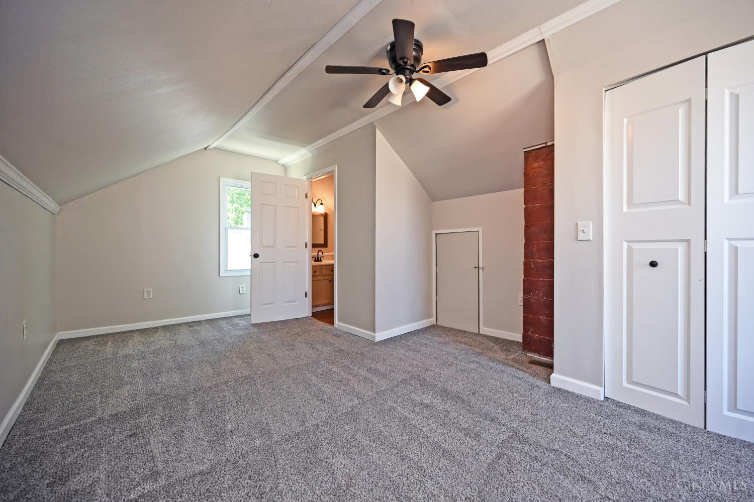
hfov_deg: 104.3
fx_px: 293
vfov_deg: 81.2
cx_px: 377
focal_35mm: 14
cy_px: 251
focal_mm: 14
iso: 280
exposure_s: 1/60
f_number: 4
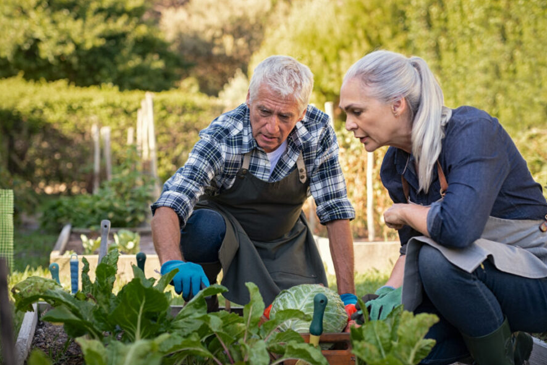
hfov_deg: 32.9
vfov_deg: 22.3
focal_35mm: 61
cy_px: 182
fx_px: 927
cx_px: 278
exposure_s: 1/320
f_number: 2.5
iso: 100
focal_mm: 50
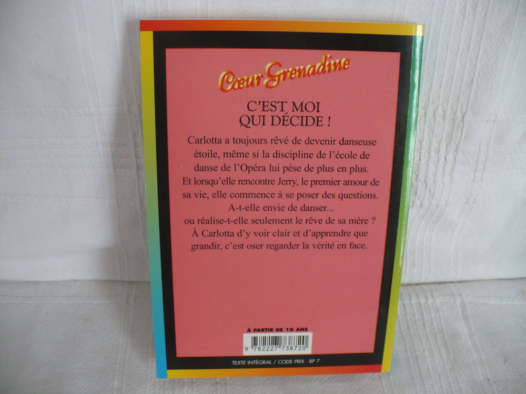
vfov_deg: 38.7
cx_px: 263
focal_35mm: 37
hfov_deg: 50.1
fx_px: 562
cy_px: 197
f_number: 2.8
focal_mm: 6.1
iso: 125
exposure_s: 1/30
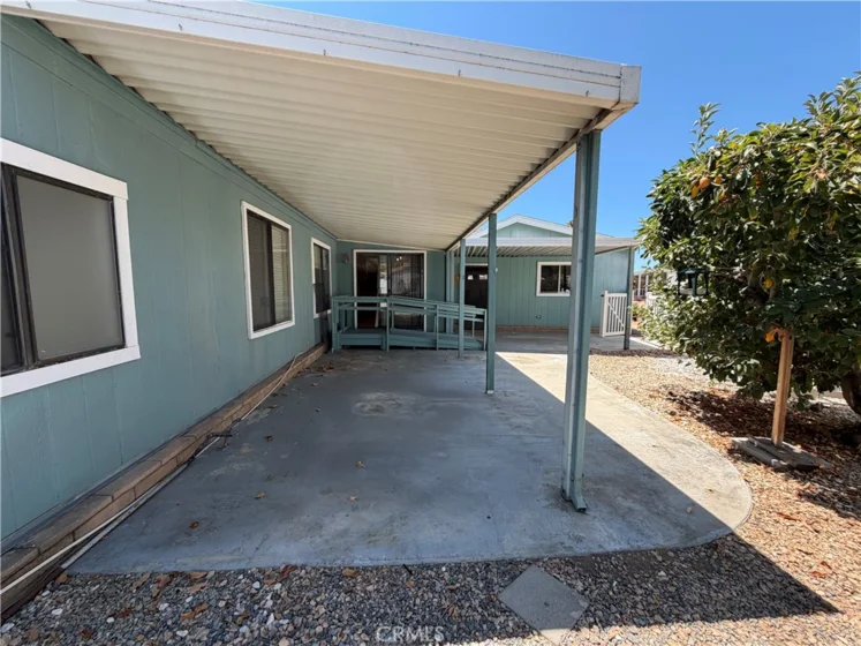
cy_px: 323
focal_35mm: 14
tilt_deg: -6.3
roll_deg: -1.4
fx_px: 348
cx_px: 430
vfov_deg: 85.7
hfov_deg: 102.1
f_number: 2.2
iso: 40
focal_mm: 2.22
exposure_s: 1/502
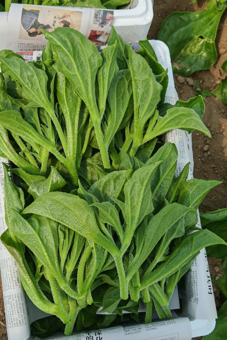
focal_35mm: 51
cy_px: 167
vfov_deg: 38.9
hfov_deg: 26.5
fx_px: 482
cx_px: 102
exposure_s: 1/300
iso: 50
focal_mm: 6.67
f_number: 1.9
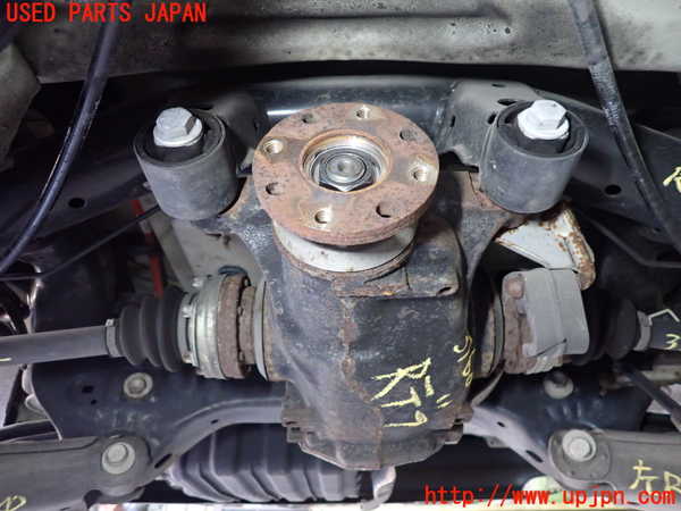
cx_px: 340
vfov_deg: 54.9
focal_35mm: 25
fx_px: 492
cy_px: 256
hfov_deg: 69.4
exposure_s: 1/30
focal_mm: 4.5
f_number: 2
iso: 640
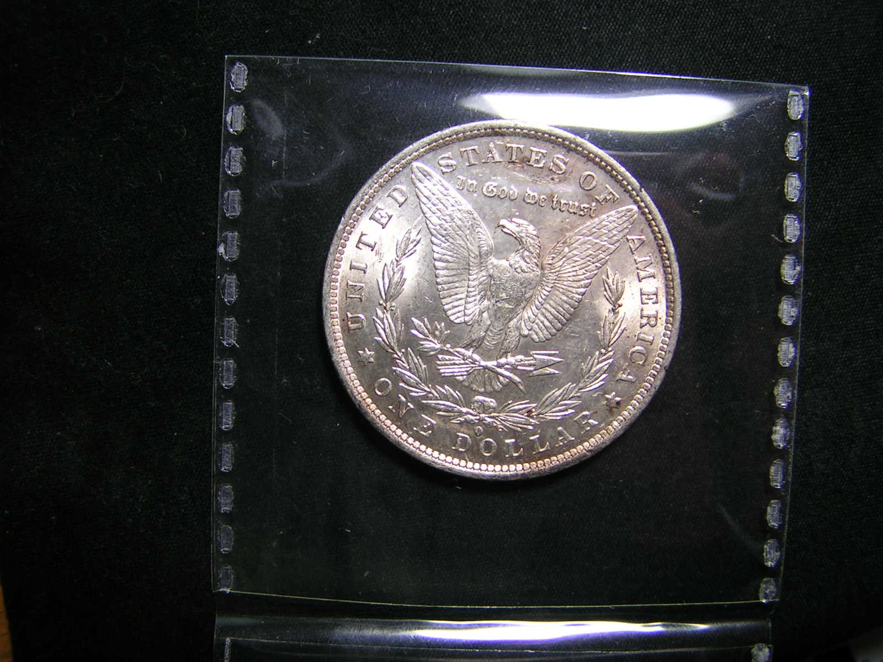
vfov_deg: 37.7
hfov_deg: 49.0
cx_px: 442
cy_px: 331
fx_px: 969
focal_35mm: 38
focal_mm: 5.8
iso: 50
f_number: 2.8
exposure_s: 1/40
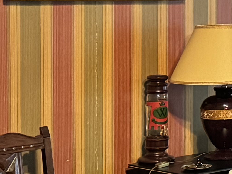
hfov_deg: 11.0
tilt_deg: -1.5
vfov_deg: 10.8
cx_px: 632
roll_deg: -0.6
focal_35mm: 136
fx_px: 911
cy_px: 13
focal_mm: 6.86
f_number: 1.78
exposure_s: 1/50
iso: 800
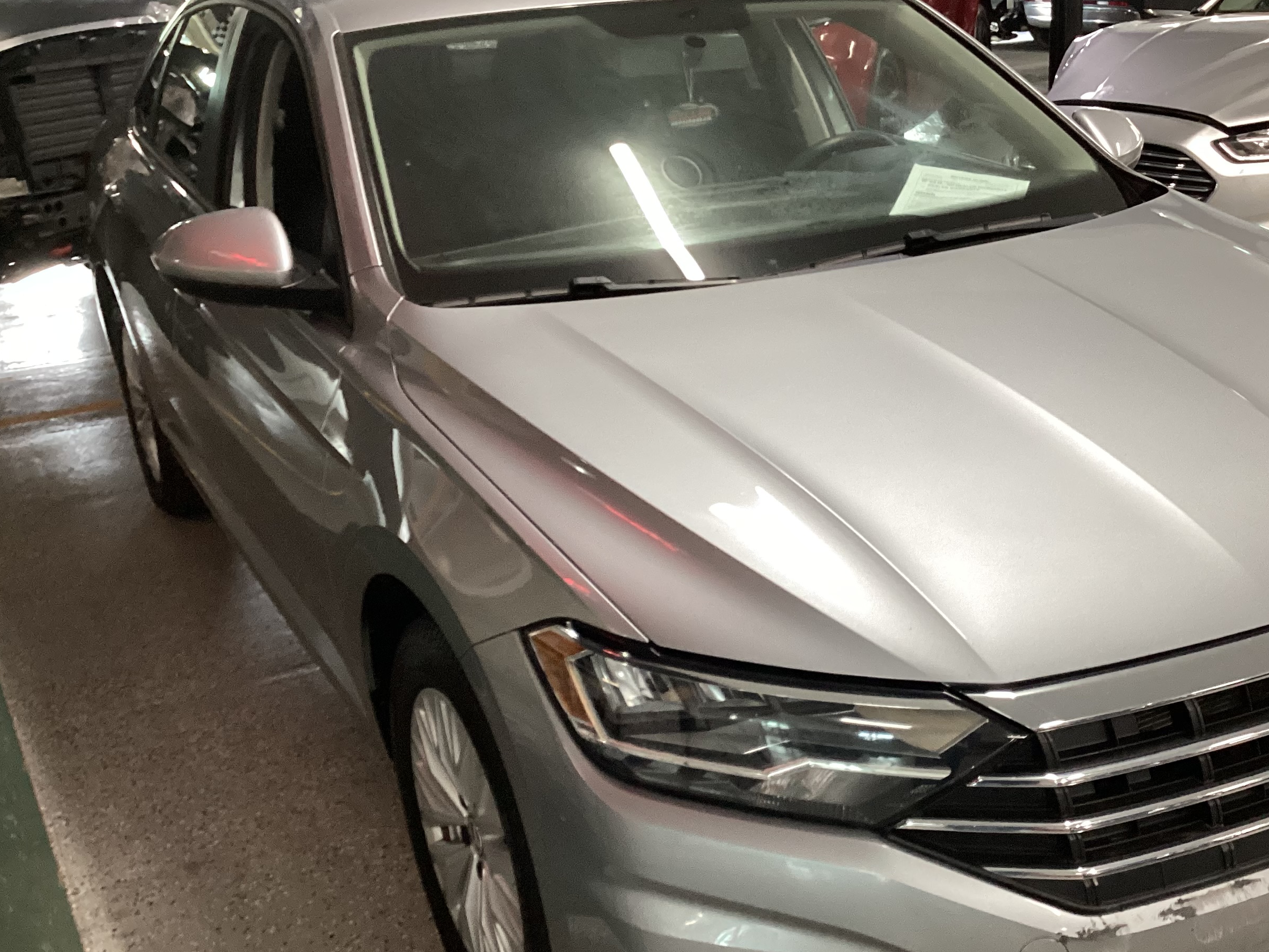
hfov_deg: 44.3
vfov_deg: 34.3
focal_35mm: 42
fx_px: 1540
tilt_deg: -24.2
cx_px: 812
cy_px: 557
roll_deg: +2.9
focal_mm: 3.3
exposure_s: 1/50
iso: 200
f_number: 2.4
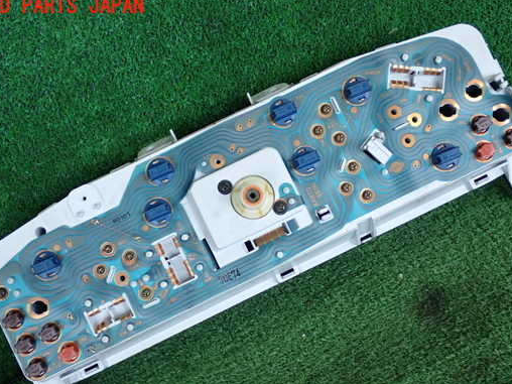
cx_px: 263
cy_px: 221
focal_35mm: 52
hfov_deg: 36.8
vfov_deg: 28.0
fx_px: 769
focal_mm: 7.84
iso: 500
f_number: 2.9
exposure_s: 1/125
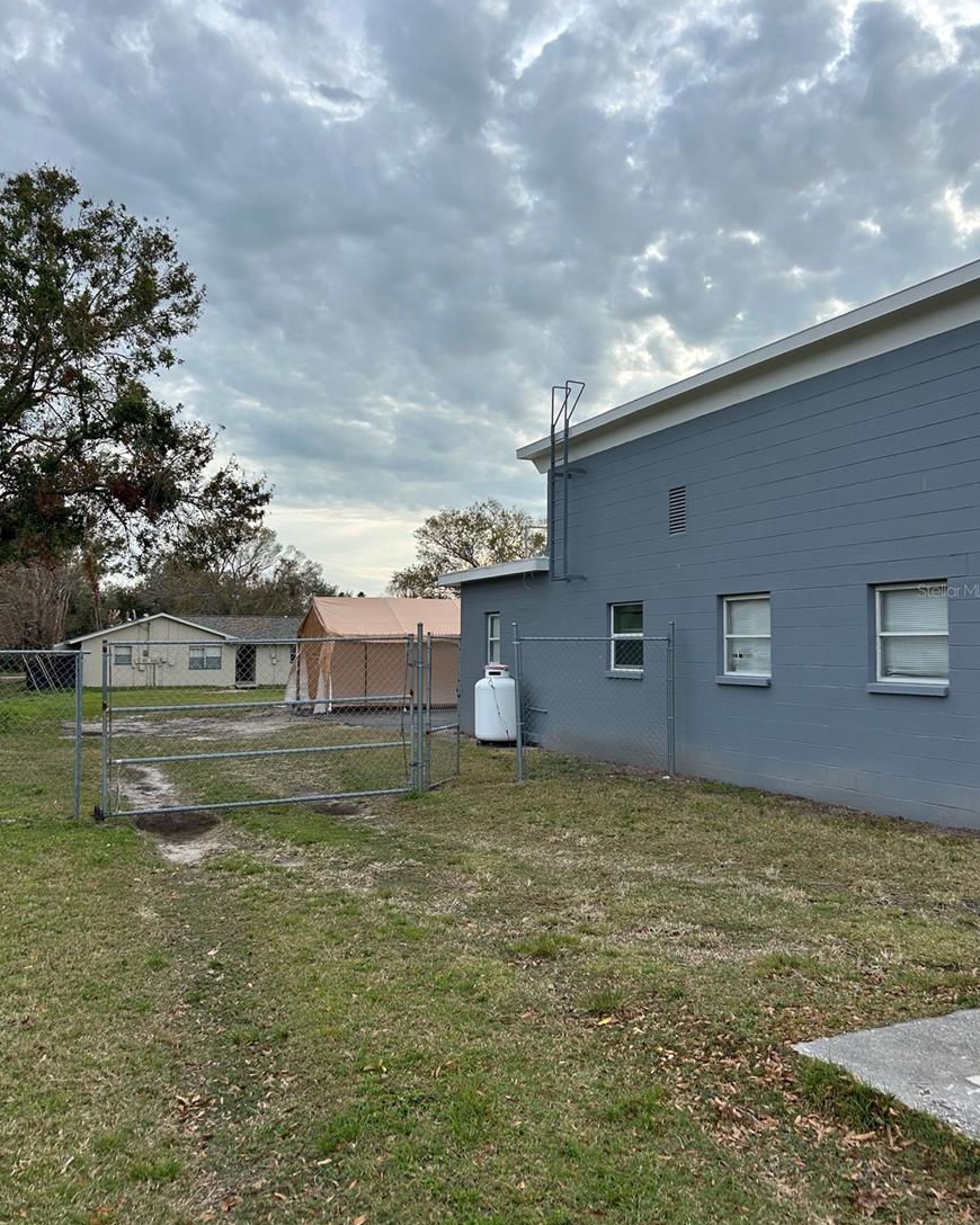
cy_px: 590
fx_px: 1015
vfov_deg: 62.2
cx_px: 490
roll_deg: -0.6
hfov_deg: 51.5
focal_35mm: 28
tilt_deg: +2.5
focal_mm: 5.7
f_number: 1.5
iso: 50
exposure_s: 1/1089
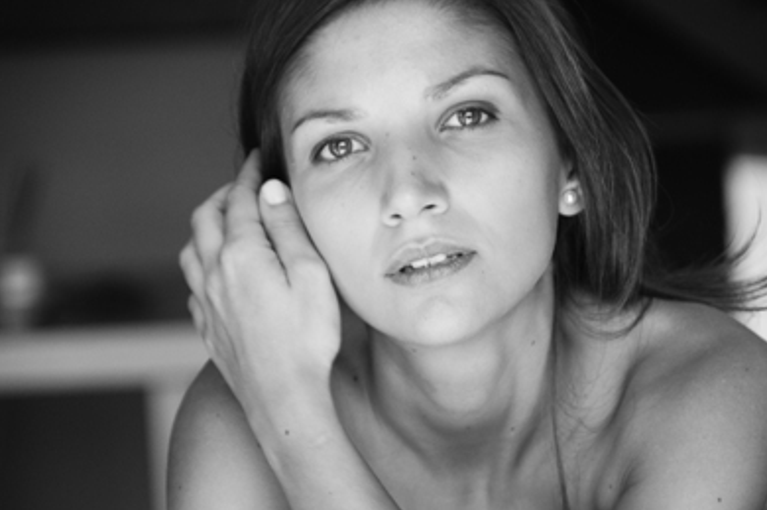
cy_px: 278
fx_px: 6235
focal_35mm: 293
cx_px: 397
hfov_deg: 7.0
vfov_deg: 4.7
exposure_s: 1/125
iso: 500
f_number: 5.6
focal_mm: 170
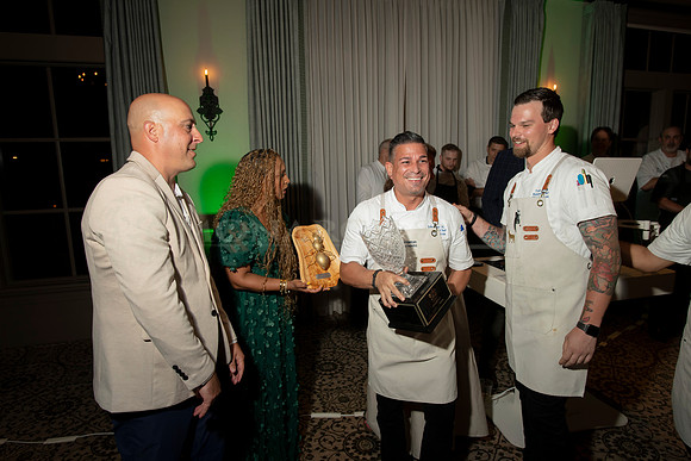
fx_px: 384
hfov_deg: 84.0
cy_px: 230
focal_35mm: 20
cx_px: 346
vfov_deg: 62.0
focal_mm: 20
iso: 400
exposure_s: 1/100
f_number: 8
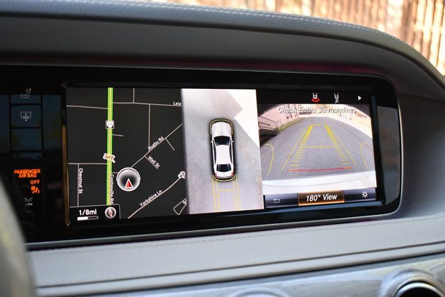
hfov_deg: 46.4
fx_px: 519
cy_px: 148
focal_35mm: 42
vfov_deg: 31.9
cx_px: 222
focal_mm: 28
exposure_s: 1/200
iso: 800
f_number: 4.2
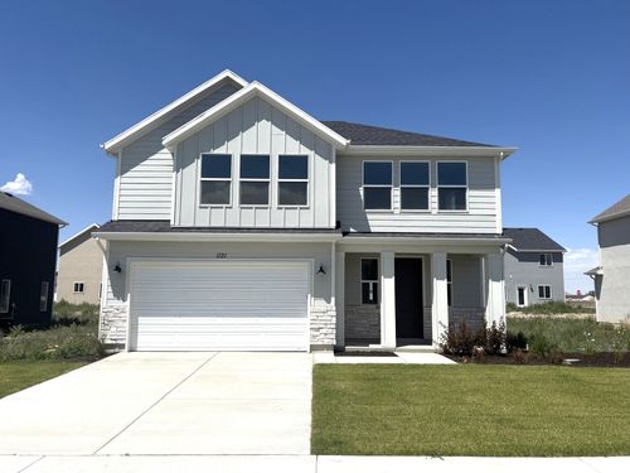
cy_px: 236
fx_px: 473
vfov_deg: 53.1
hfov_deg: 67.3
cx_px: 315
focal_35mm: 26
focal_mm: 5.96
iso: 50
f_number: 1.6
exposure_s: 1/6993
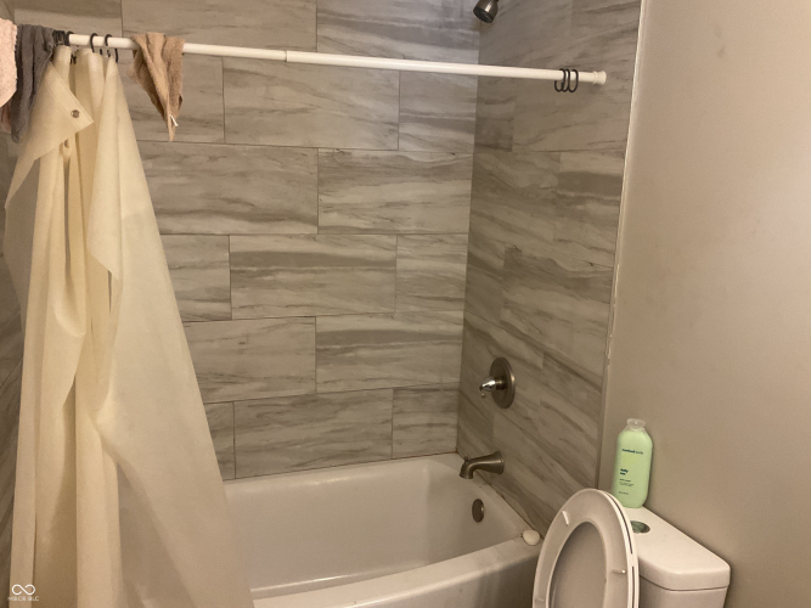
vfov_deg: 48.2
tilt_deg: -11.0
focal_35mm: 29
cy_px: 304
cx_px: 406
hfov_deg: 61.7
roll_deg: -2.0
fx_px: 679
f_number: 1.8
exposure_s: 1/60
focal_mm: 3
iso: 125
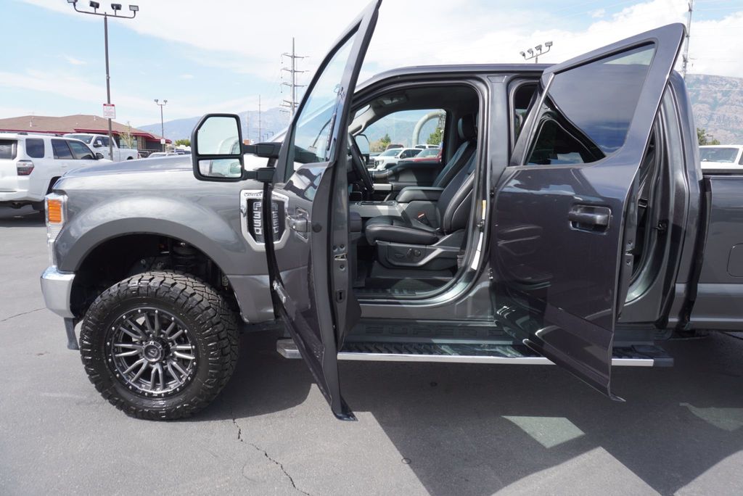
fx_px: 496
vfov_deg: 53.2
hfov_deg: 73.7
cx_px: 372
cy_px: 248
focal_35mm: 24
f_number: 7.1
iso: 100
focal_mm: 16
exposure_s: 1/200
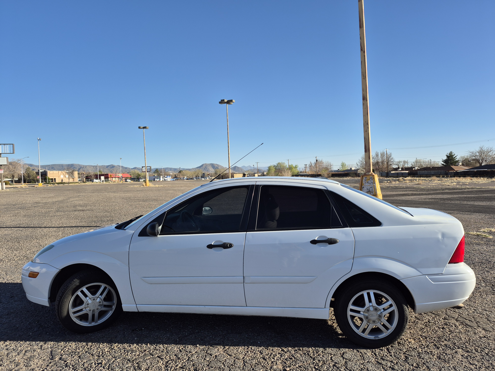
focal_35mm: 23
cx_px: 248
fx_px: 329
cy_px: 186
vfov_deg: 58.9
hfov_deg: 73.9
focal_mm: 5.4
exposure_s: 1/1308
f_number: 1.8
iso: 25
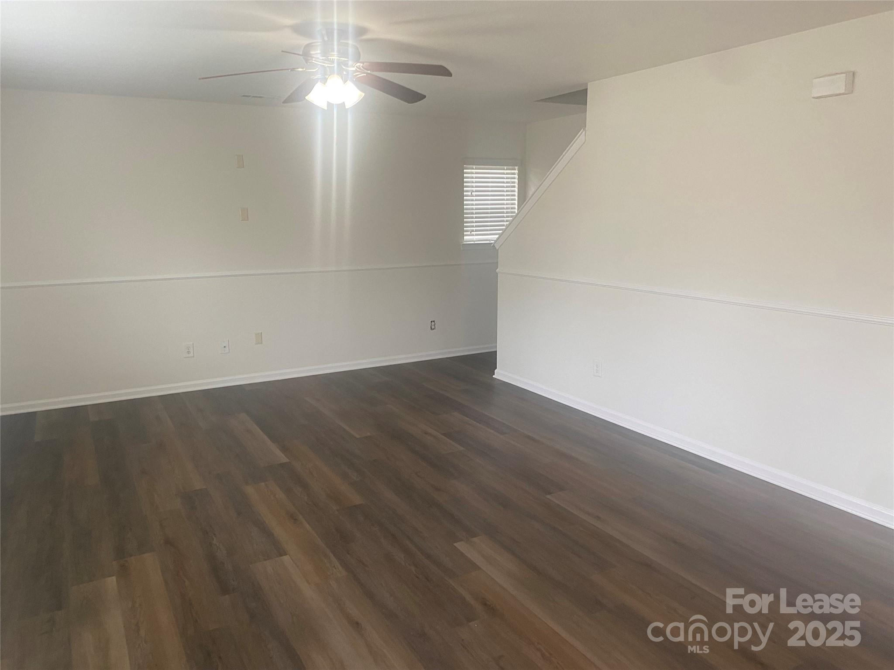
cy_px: 335
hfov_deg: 67.3
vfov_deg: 53.1
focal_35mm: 26
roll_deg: +0.8
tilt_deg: -12.4
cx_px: 447
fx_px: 671
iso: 100
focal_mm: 4.25
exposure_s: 1/60
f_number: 1.8
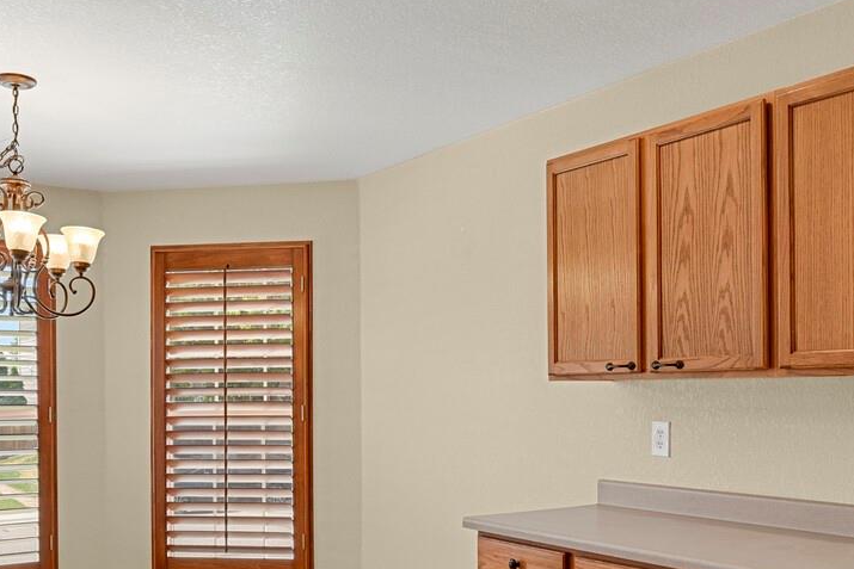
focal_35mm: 38
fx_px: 902
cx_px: 451
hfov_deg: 50.7
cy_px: 394
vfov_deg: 34.6
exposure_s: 1
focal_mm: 17
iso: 250
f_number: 8
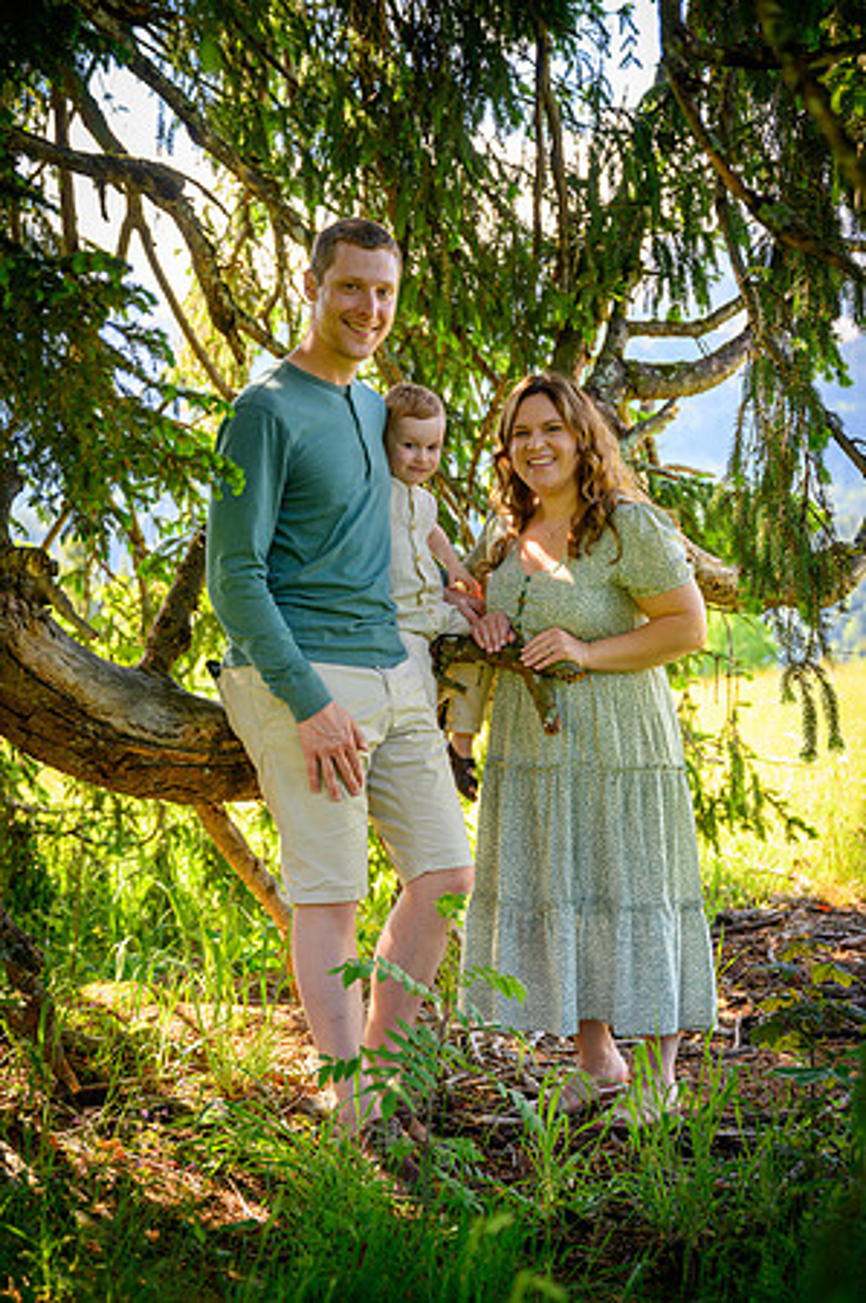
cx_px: 433
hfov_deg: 27.5
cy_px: 652
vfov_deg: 40.4
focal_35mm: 49
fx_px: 1772
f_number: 3.2
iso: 100
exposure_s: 1/125
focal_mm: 49
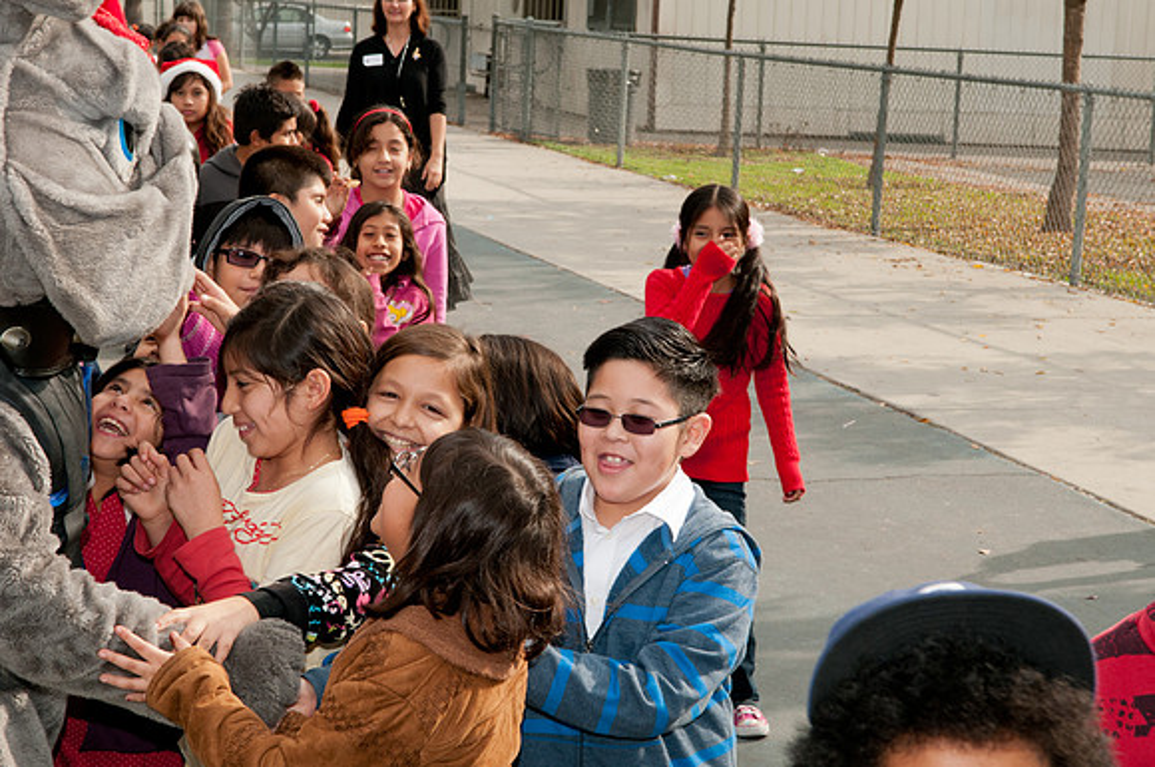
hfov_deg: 24.6
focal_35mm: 82
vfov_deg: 16.5
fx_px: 2643
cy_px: 384
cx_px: 578
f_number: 11
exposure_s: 1/320
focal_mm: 55
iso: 320
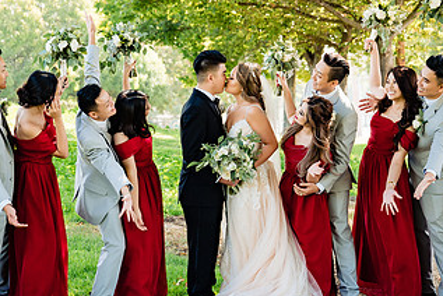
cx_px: 233
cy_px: 85
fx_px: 1256
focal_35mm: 102
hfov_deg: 20.0
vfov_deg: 13.4
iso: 200
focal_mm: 49
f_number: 3.2
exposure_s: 1/200
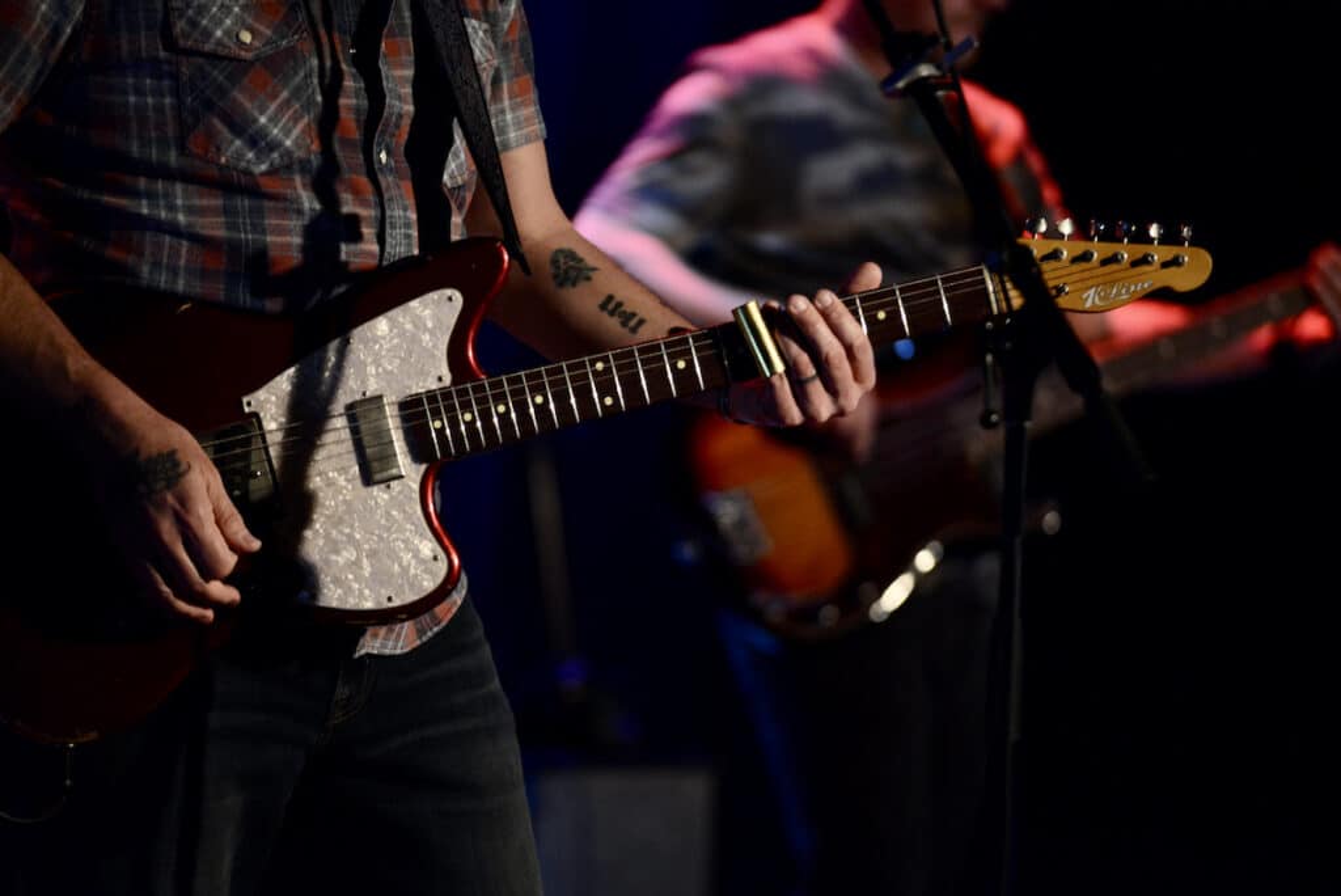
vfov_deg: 6.9
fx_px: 7454
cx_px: 670
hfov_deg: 10.3
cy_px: 448
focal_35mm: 200
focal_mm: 200
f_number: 2.8
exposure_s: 1/100
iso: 3200
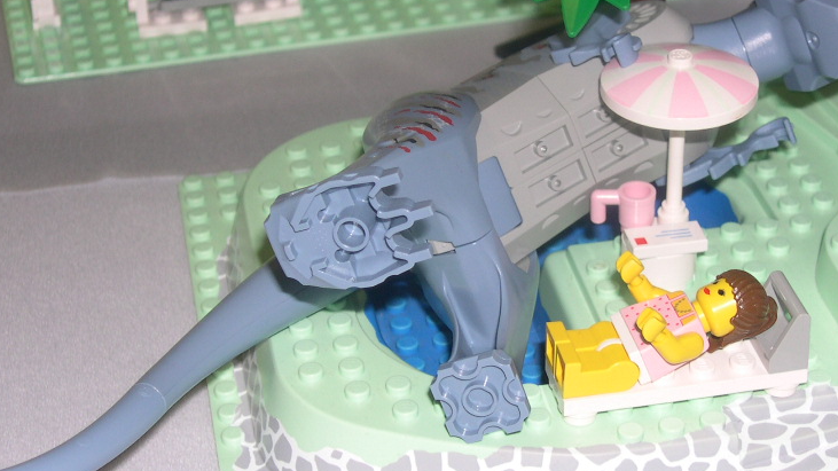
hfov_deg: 24.4
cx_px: 484
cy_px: 212
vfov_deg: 13.9
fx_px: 1933
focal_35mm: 87
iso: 100
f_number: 3.4
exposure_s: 1/60
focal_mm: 12.2
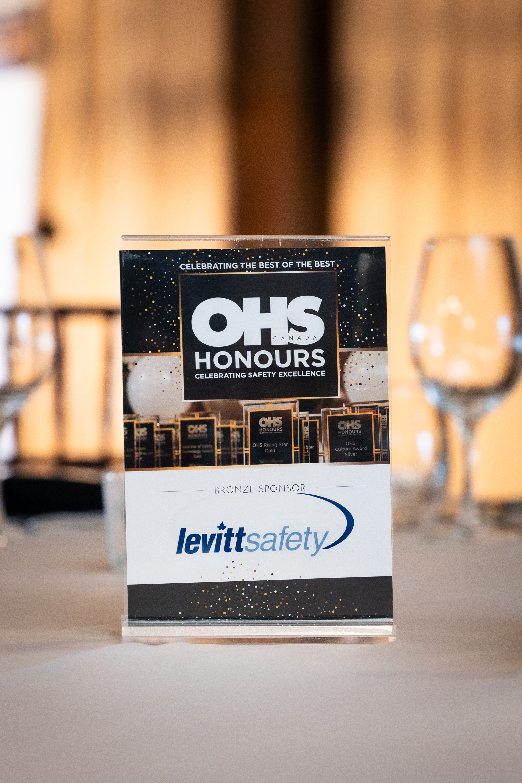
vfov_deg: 20.0
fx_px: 2222
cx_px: 321
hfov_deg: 13.4
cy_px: 446
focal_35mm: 102
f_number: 2.8
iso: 1000
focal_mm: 58.3
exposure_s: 1/200
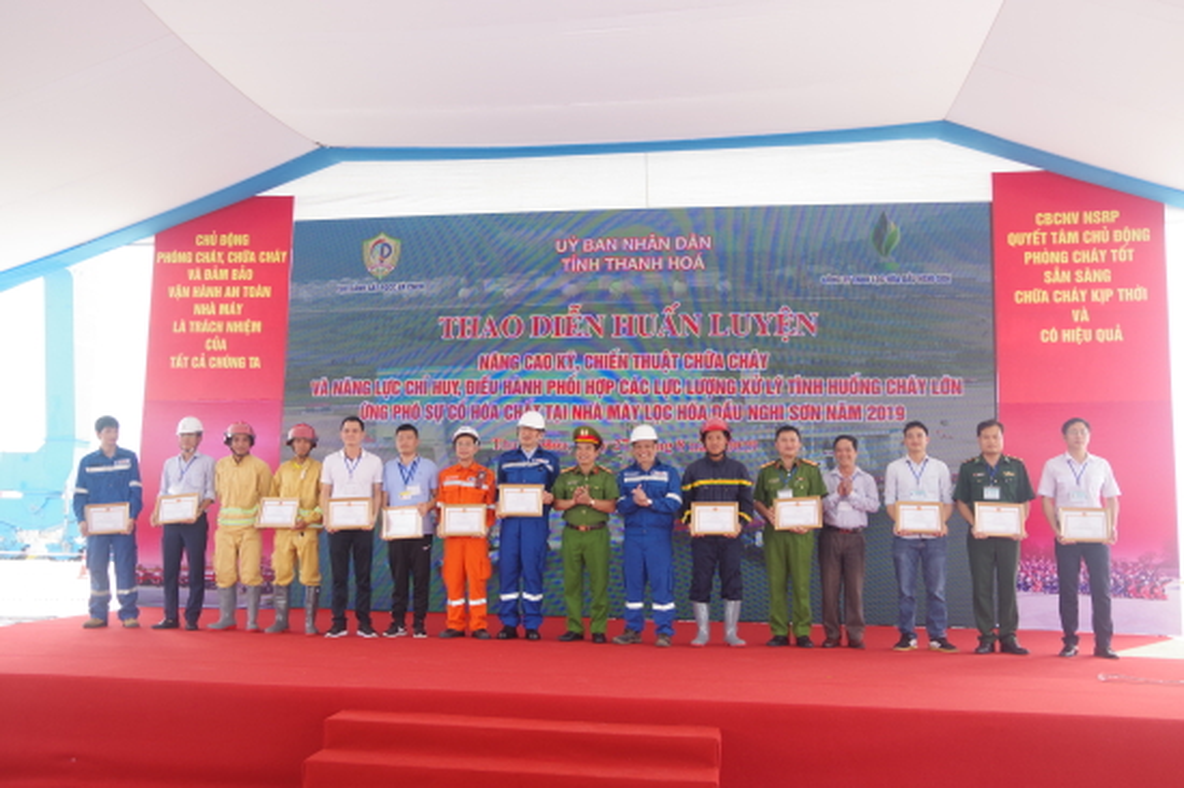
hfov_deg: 60.3
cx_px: 592
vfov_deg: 42.3
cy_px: 394
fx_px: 1019
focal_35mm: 31
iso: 400
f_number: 6.3
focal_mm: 21
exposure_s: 1/125
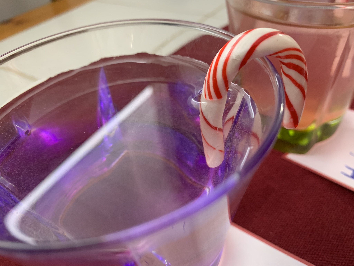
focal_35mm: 26
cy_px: 133
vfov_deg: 53.1
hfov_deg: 67.3
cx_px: 177
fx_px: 266
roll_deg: +6.8
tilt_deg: -42.9
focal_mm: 4.25
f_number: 1.8
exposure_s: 1/60
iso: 320
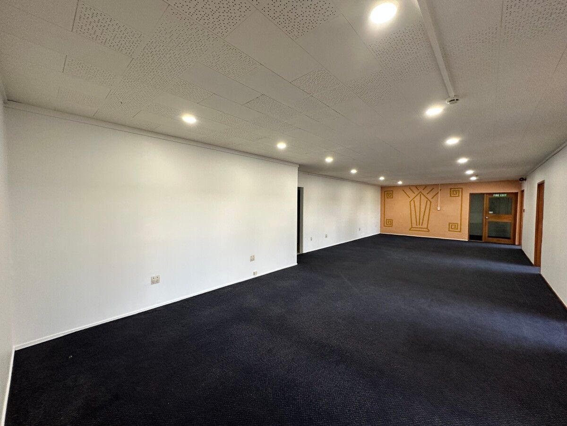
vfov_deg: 85.7
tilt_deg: -1.5
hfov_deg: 102.1
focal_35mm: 14
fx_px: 229
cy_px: 213
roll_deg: -0.4
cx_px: 284
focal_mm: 2.22
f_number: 2.2
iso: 160
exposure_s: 1/100
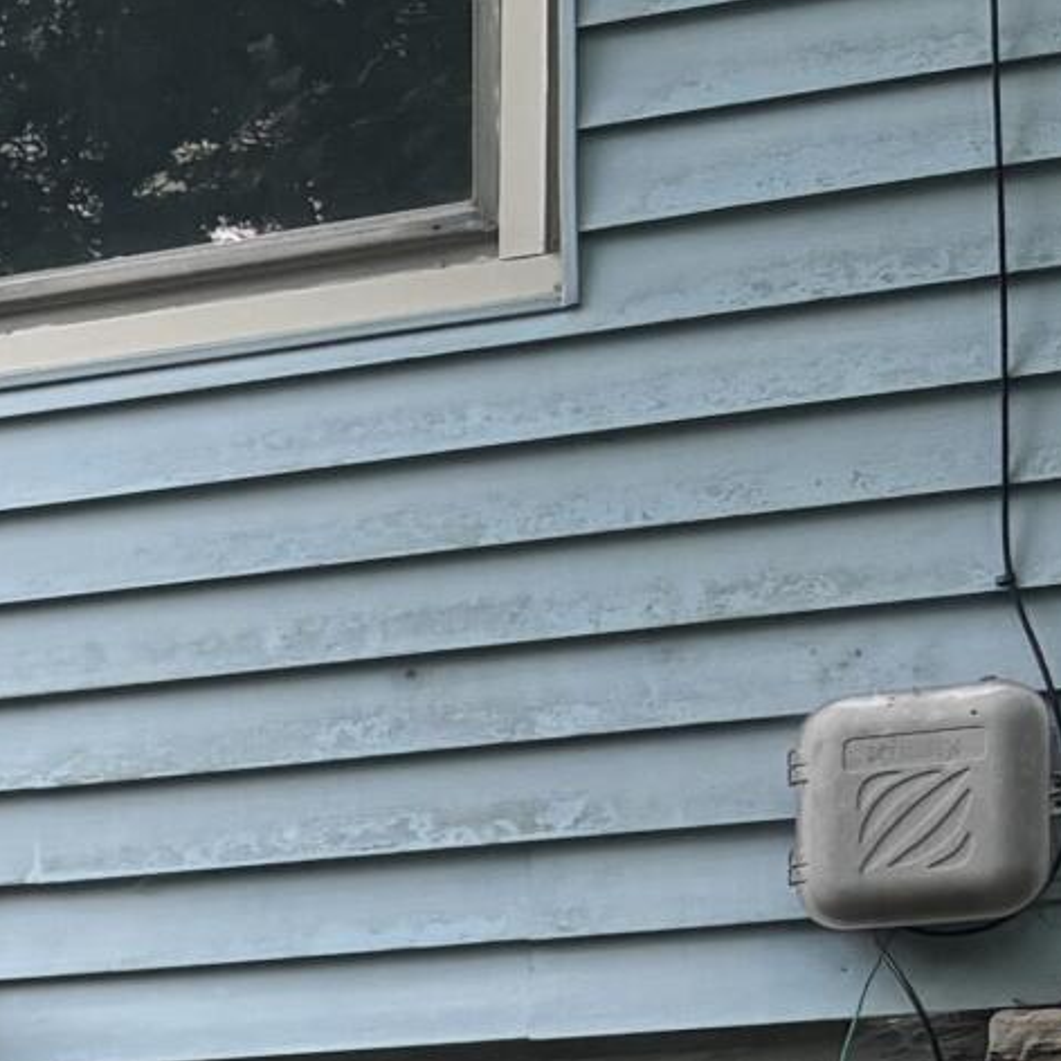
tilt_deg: -1.1
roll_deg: +0.6
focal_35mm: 146
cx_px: -1974
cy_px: 1592
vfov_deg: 11.5
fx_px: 5063
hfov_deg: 9.6
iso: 50
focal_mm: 5.96
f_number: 1.6
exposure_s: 1/565
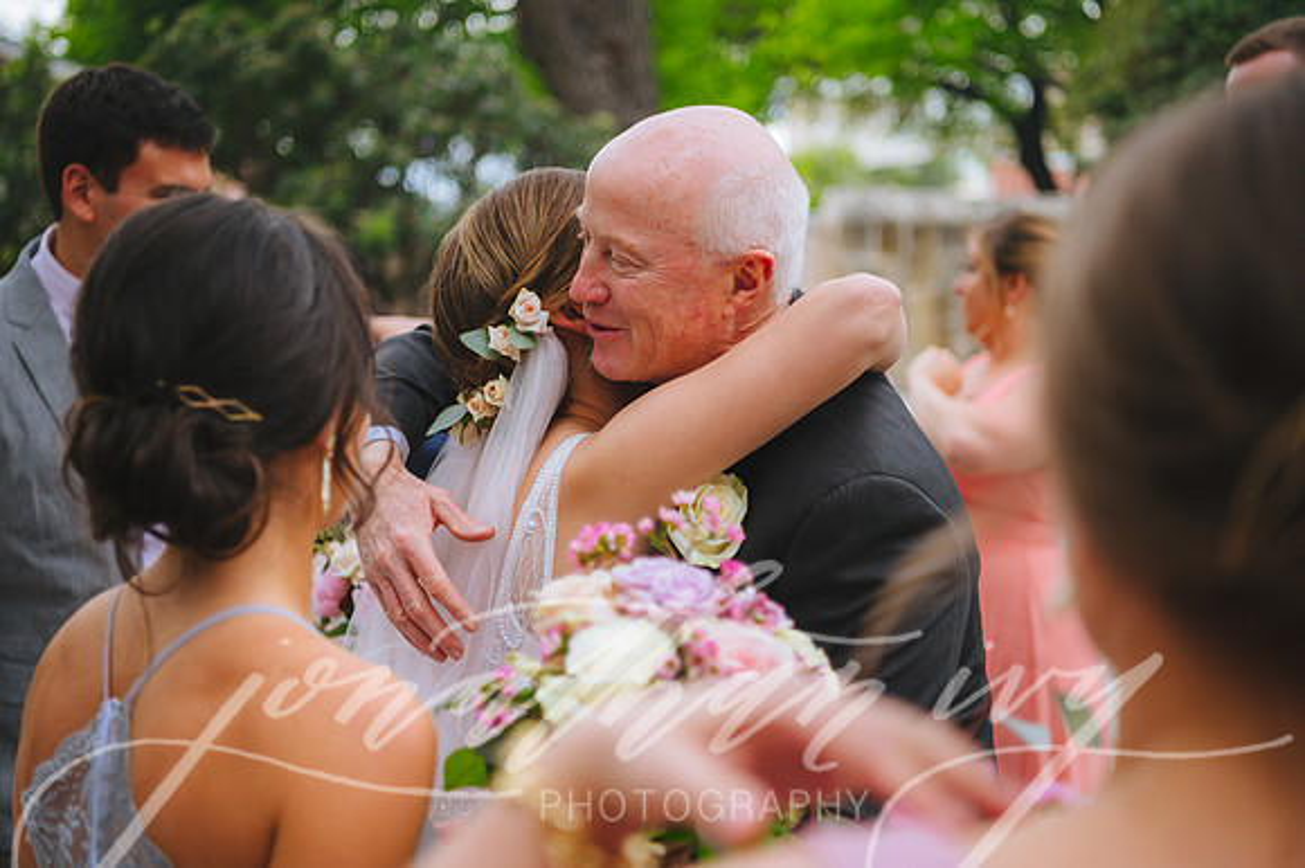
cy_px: 434
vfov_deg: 23.4
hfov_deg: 34.5
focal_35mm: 58
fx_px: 2101
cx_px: 652
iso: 400
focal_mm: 58
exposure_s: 1/1600
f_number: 2.8
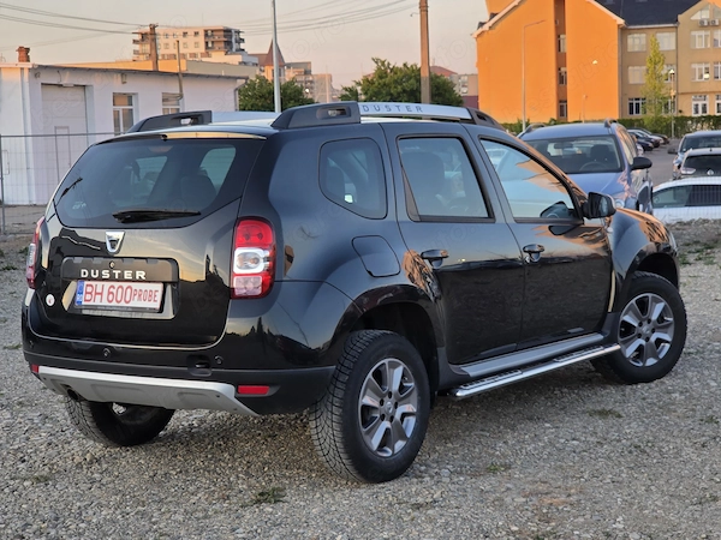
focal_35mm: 69
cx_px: 360
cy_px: 270
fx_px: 1437
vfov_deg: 21.3
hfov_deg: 28.2
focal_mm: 7
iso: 50
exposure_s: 1/100
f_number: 2.4
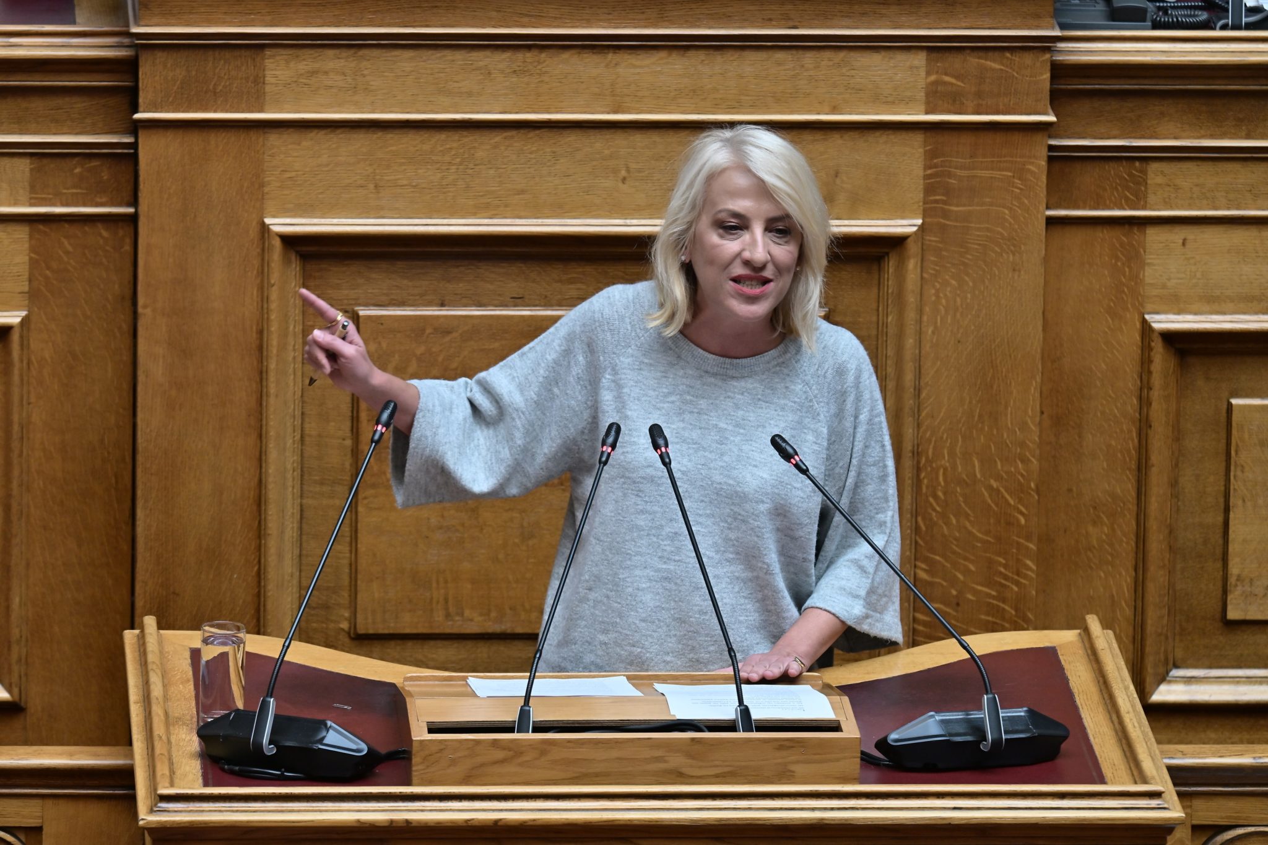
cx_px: 634
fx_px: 11622
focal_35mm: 330
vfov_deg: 4.2
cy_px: 422
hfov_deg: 6.2
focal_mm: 330
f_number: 6
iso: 1250
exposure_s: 1/250
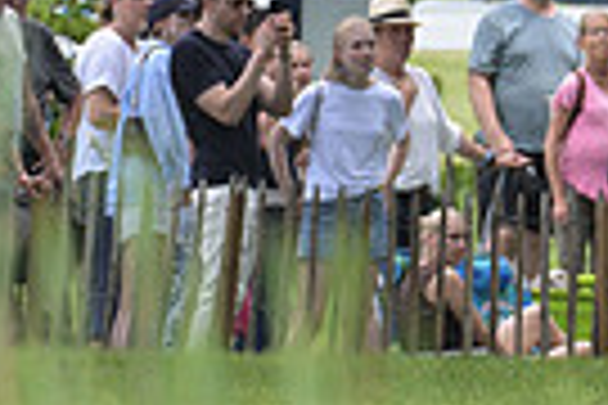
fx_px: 28979
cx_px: 1135
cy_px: -79
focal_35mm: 1716
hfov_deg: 1.2
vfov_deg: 0.8
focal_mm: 400
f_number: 5.6
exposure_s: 1/1600
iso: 1250
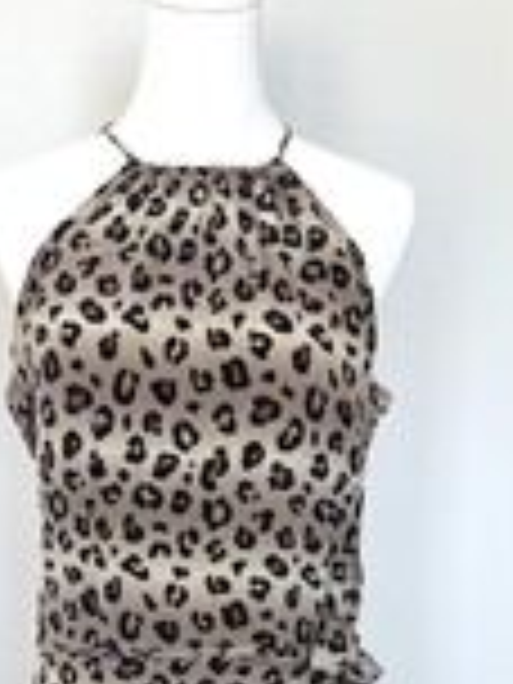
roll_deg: +0.3
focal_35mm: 65
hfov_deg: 22.5
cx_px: 191
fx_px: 1284
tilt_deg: -23.4
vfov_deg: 27.3
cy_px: 756
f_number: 1.6
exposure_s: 1/121
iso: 80
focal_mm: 5.1
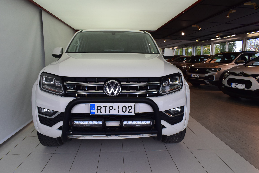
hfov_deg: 67.3
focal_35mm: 27
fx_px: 194
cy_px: 86
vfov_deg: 48.0
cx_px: 130
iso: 1600
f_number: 9
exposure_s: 1/320
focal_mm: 18
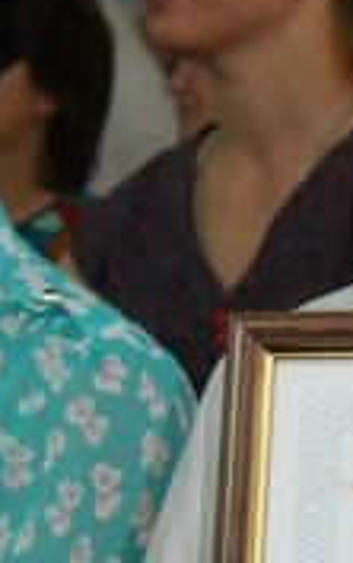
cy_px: 662
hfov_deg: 6.4
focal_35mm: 201
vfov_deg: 10.3
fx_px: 3086
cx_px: 636
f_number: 3.5
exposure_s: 1/60
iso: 800
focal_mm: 14
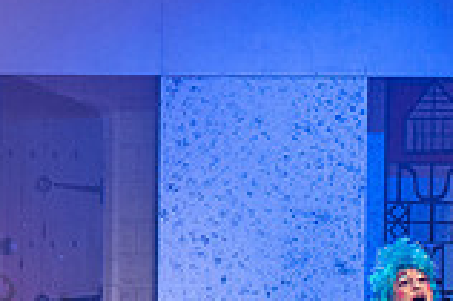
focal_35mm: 172
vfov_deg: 8.0
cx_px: -85
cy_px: 75
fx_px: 2162
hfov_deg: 11.7
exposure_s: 1/60
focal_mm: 24
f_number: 7.1
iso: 1250
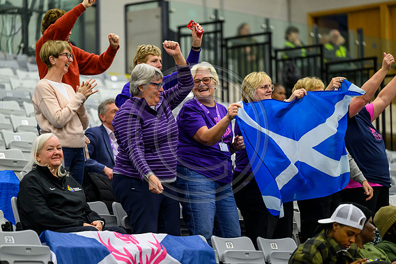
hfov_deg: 12.4
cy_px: 132
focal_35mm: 165
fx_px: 1815
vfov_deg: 8.3
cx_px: 198
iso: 4000
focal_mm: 165
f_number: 3.2
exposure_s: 1/800
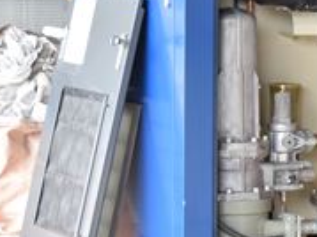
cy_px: 143
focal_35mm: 234
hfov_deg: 8.4
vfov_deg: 6.3
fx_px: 2141
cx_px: 331
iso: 1250
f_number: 6.3
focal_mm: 58
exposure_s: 1/320
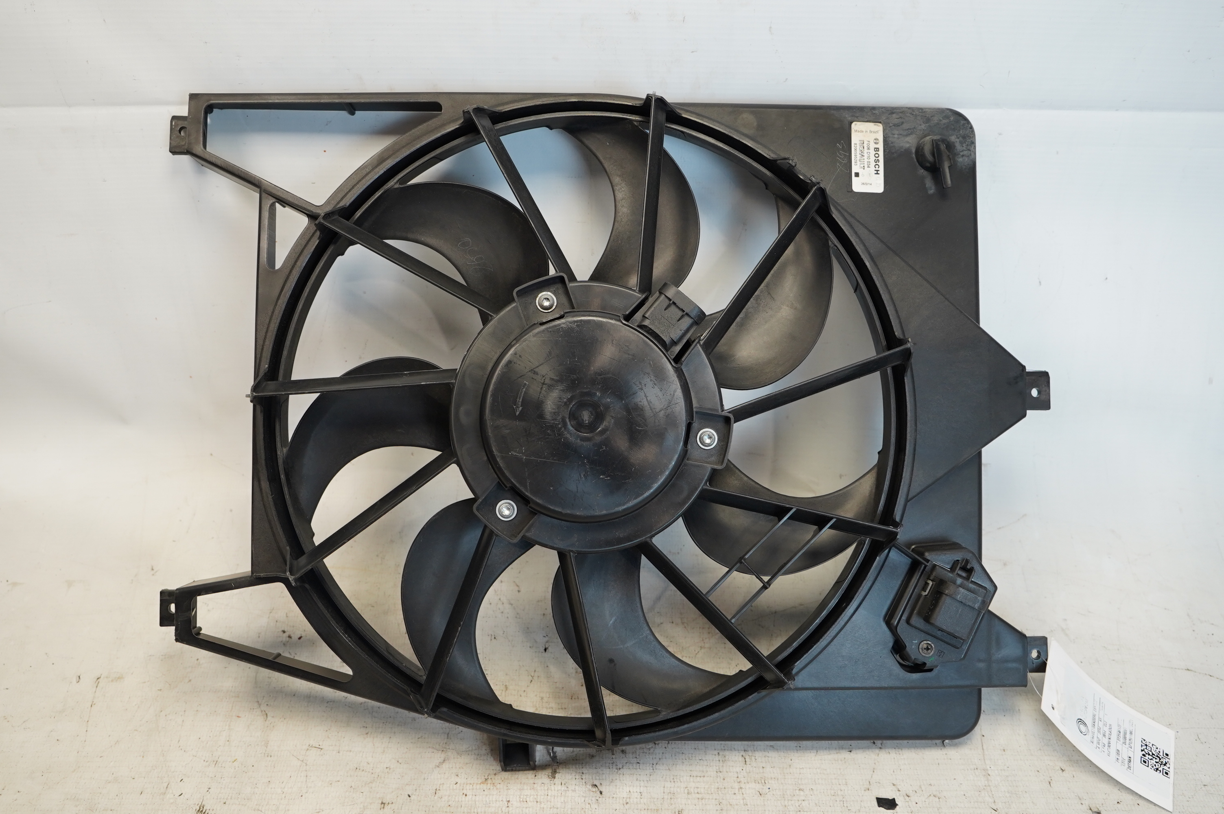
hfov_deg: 67.4
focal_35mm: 27
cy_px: 407
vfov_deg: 47.8
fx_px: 917
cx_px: 612
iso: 640
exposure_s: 1/160
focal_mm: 18
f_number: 4
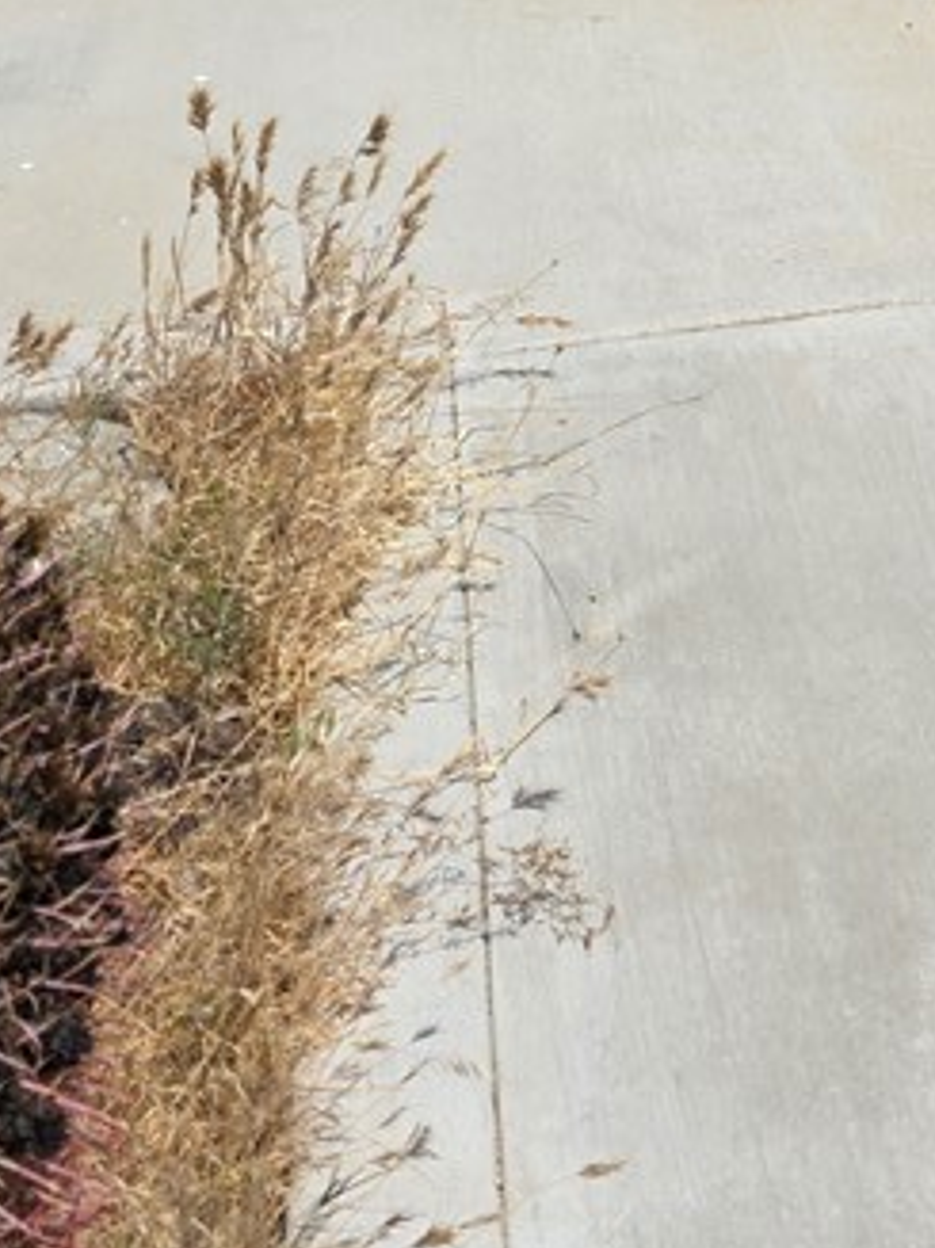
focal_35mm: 72
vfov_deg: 24.2
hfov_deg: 20.1
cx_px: 828
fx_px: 2595
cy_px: -313
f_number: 1.7
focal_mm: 6.3
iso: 64
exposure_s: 1/7944
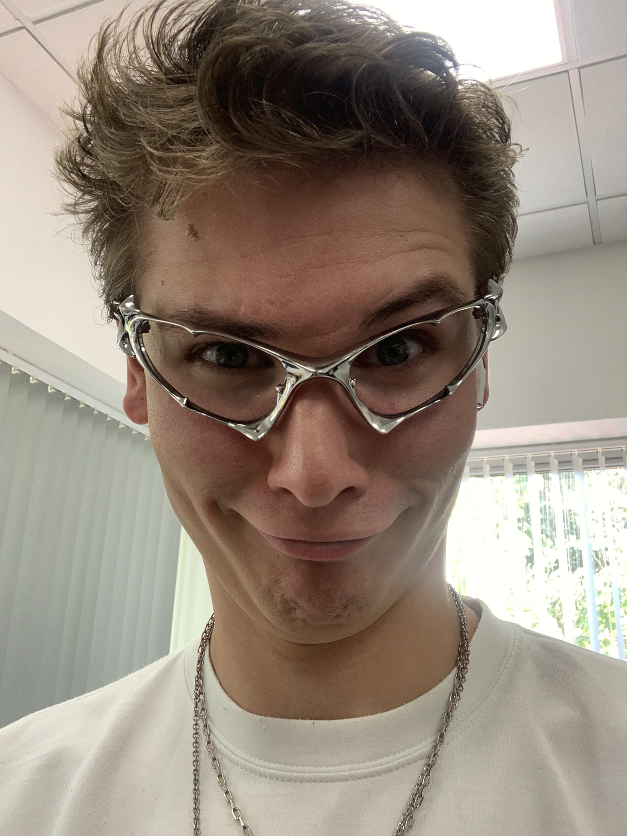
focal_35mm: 32
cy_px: 418
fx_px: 773
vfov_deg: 56.8
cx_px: 314
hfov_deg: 44.2
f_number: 2.2
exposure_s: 1/50
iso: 100
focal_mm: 2.87
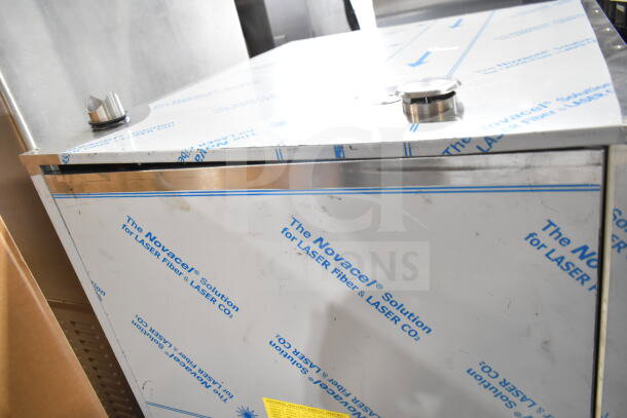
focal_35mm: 27
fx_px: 470
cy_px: 209
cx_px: 314
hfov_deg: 67.4
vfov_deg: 48.0
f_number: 4.5
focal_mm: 18
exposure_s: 1/80
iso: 1600
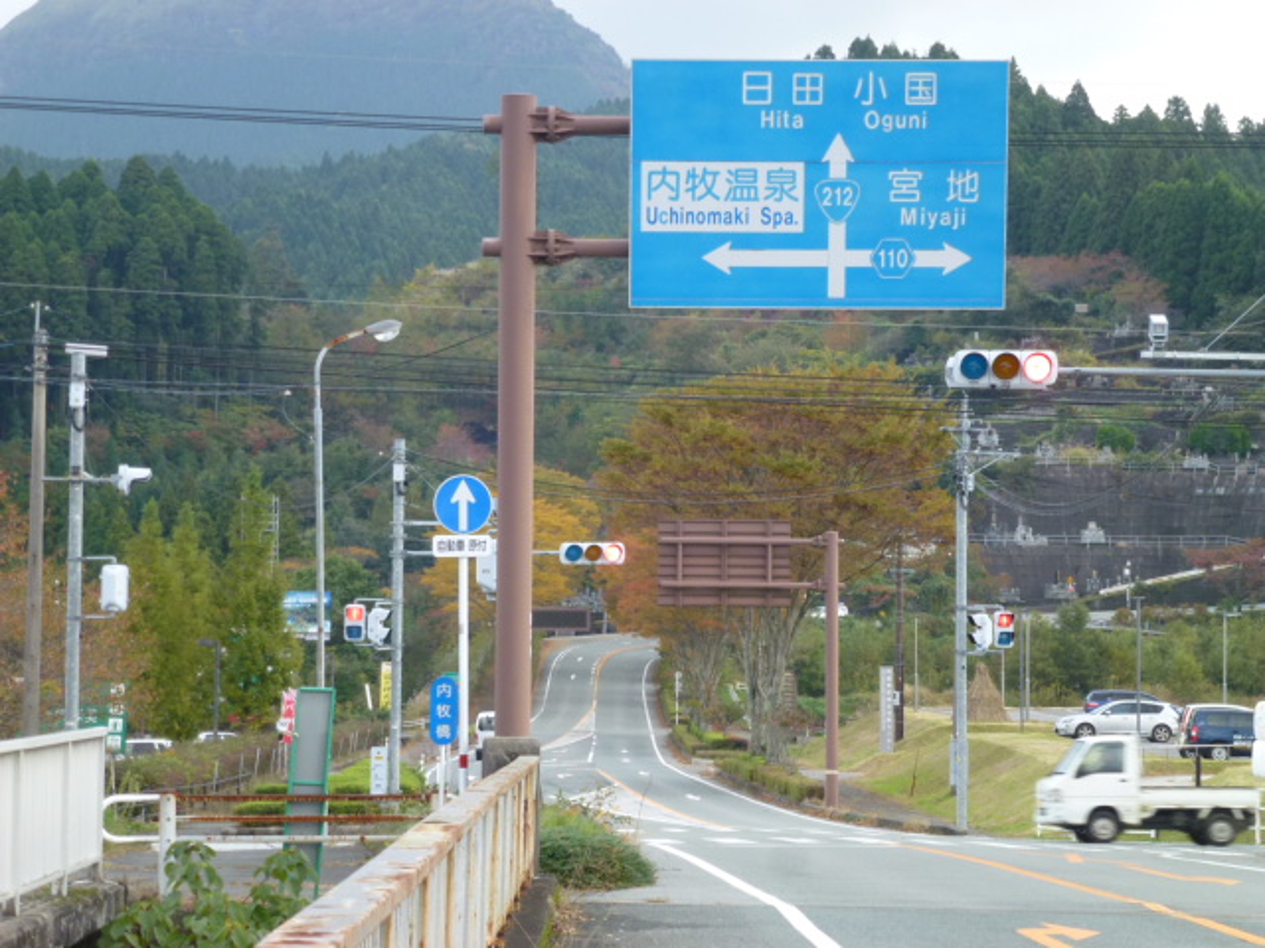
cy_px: 474
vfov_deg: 13.1
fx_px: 4129
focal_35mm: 113
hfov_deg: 17.4
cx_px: 632
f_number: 5.1
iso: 160
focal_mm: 20.2
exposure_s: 1/80
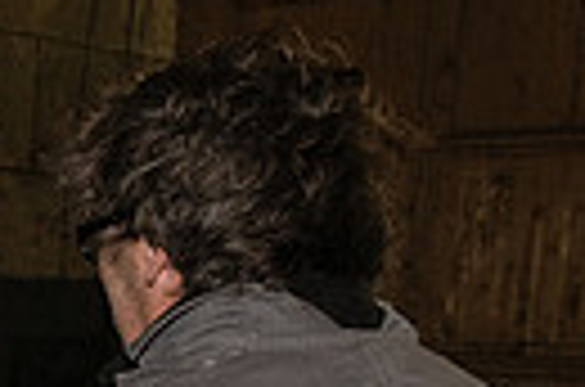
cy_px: 510
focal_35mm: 120
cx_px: -783
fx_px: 1945
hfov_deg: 13.2
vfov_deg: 11.1
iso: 4000
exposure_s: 1/160
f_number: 4.5
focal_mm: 24
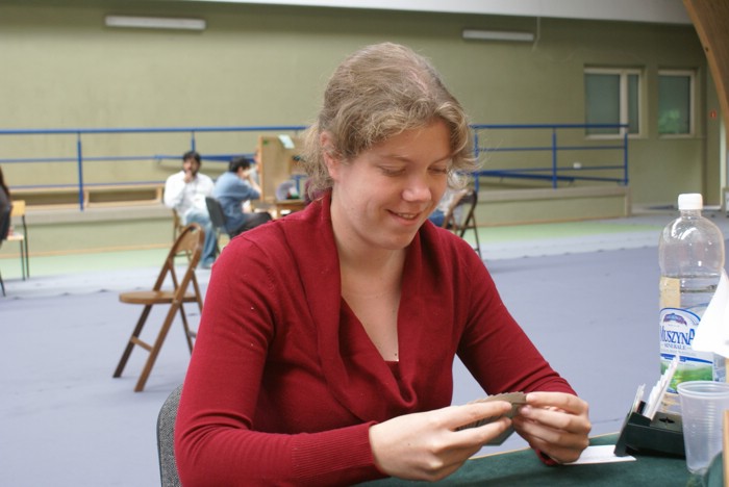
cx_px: 364
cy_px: 244
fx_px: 1064
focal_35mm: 52
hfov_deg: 37.8
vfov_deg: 25.8
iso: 250
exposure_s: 1/40
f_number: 5.6
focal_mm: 35
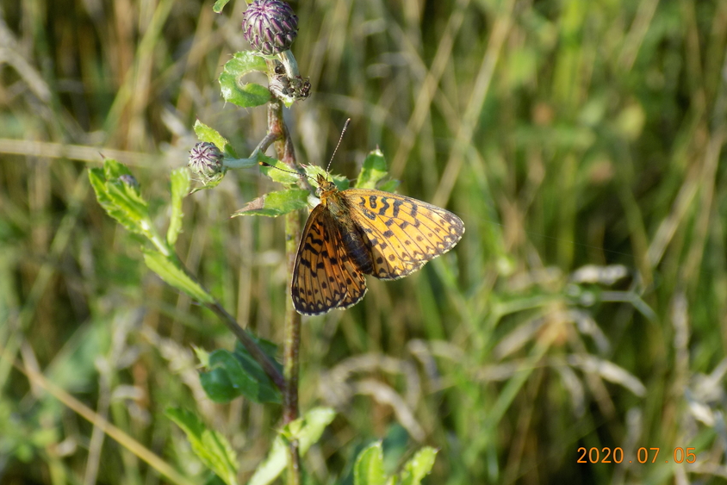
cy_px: 244
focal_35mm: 124
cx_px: 367
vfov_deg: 11.1
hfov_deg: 16.5
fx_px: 2504
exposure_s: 1/160
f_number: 4.8
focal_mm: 20.9
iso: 80
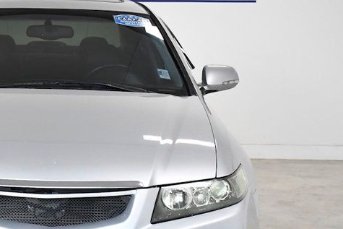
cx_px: 48
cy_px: 130
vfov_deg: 14.1
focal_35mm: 97
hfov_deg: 20.7
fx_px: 924
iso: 2500
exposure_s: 1/1000
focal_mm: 30
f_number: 4.5
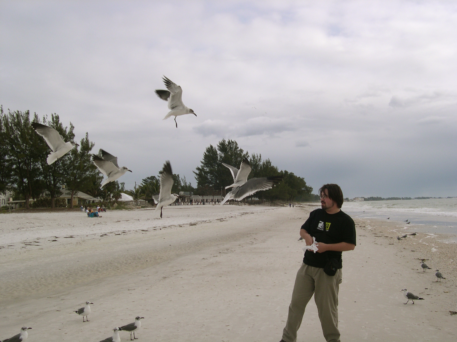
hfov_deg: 49.0
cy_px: 171
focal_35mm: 38
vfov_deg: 37.7
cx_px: 228
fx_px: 502
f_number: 7.6
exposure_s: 1/382
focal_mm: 8
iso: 100
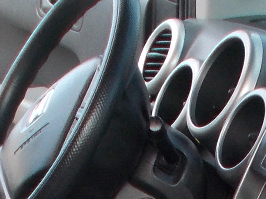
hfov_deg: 10.6
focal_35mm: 185
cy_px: 526
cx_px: 259
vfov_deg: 7.4
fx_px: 1422
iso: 80
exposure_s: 1/100
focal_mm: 4.6
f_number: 3.2
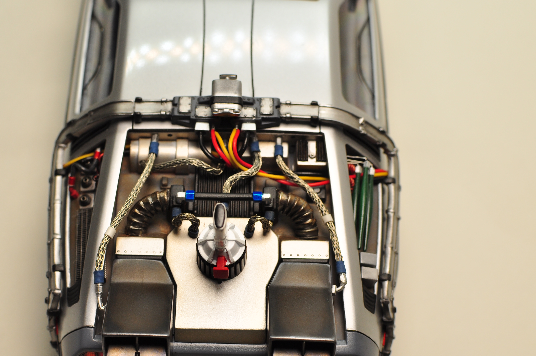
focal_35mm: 65
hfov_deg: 31.1
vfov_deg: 21.0
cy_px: 210
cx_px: 221
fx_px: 961
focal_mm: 35
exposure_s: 1/125
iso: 200
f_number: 7.1
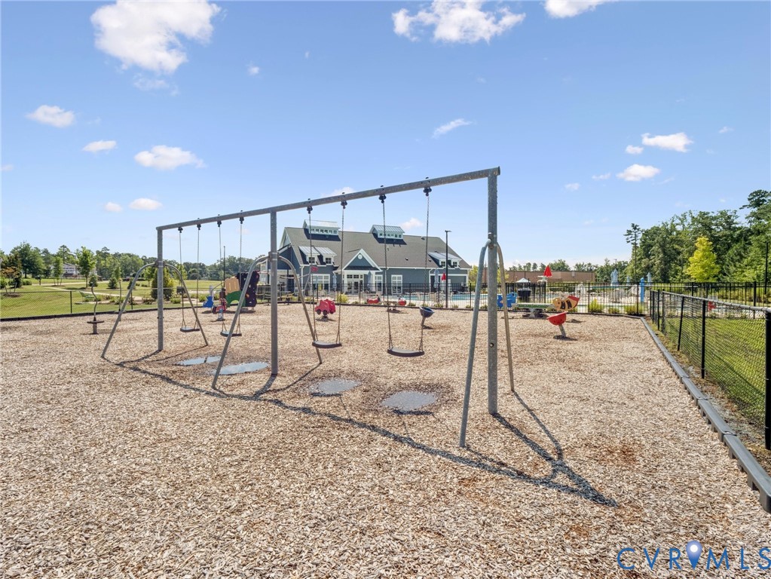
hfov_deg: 94.5
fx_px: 356
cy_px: 290
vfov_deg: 78.1
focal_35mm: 16
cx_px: 386
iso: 250
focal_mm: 8
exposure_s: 1/500
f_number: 9
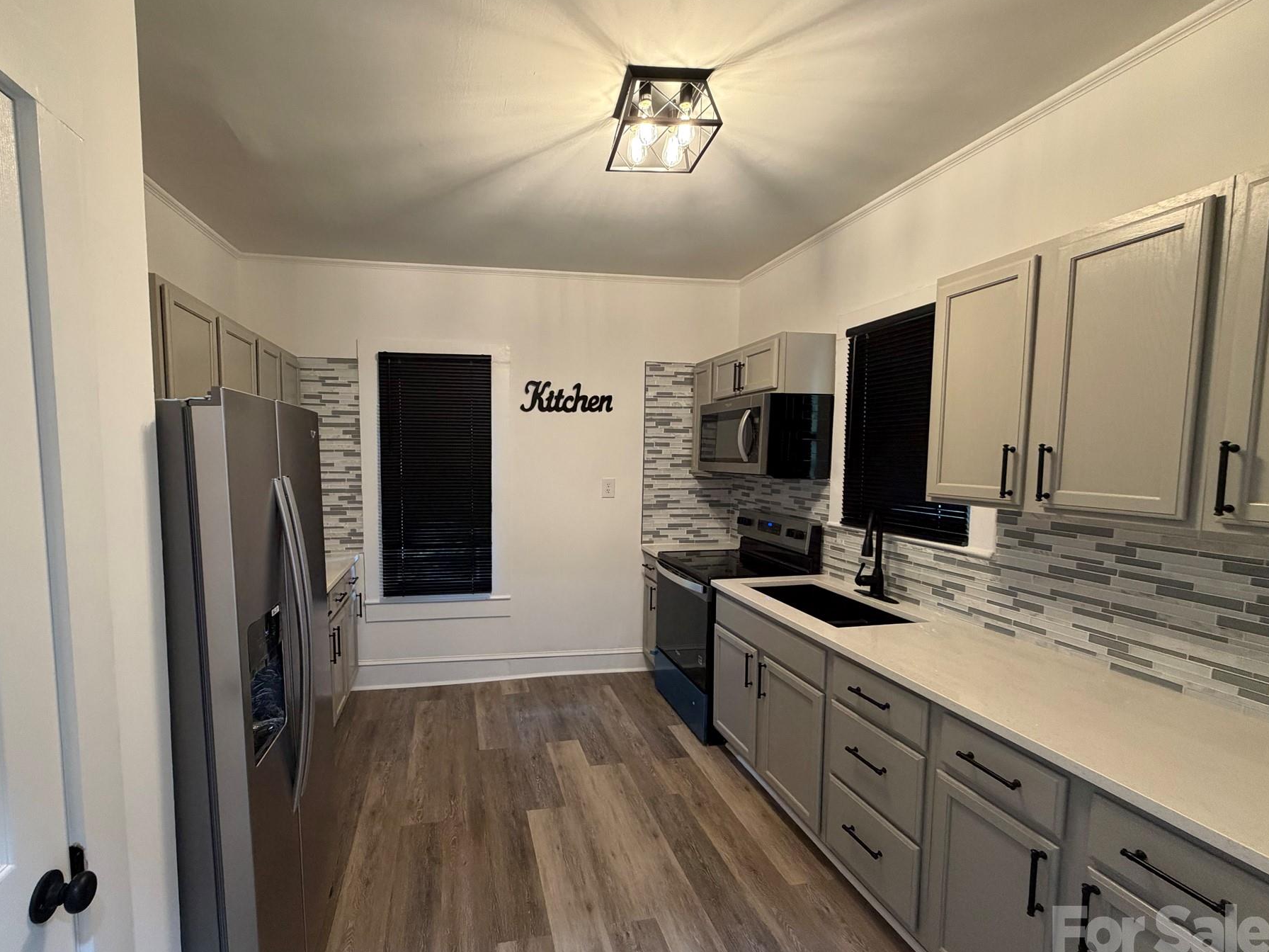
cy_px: 501
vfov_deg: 78.0
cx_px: 553
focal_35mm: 16
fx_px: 587
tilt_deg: -5.1
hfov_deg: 94.0
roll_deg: -0.2
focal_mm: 2.22
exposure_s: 1/60
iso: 320
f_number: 2.2
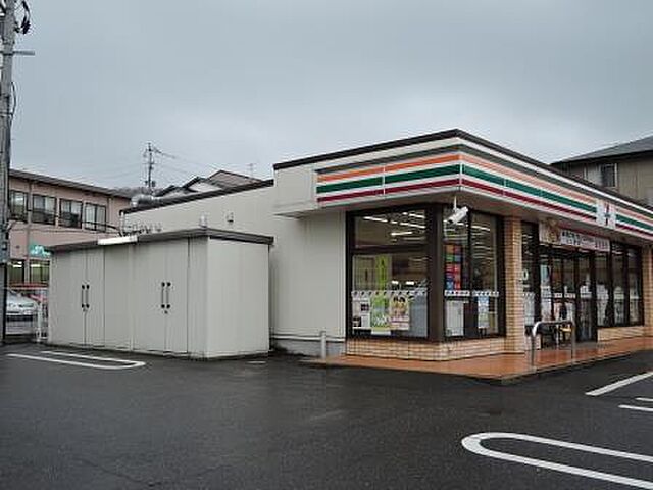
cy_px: 245
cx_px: 326
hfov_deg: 52.6
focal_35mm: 35
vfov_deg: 40.7
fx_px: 660
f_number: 3.2
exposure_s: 1/125
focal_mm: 7.5
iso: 80
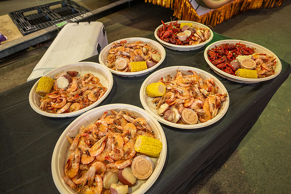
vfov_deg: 59.5
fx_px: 170
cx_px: 146
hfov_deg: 81.2
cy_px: 97
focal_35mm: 21
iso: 1000
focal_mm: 21
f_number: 4
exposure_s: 1/100
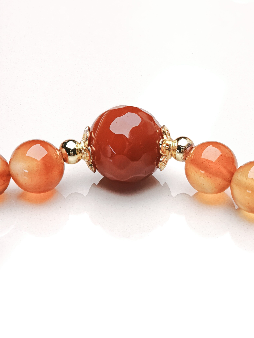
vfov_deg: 19.6
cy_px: 169
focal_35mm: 100
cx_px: 127
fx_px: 978
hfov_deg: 14.8
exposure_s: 1/1616
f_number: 1.8
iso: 200
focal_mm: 11.5
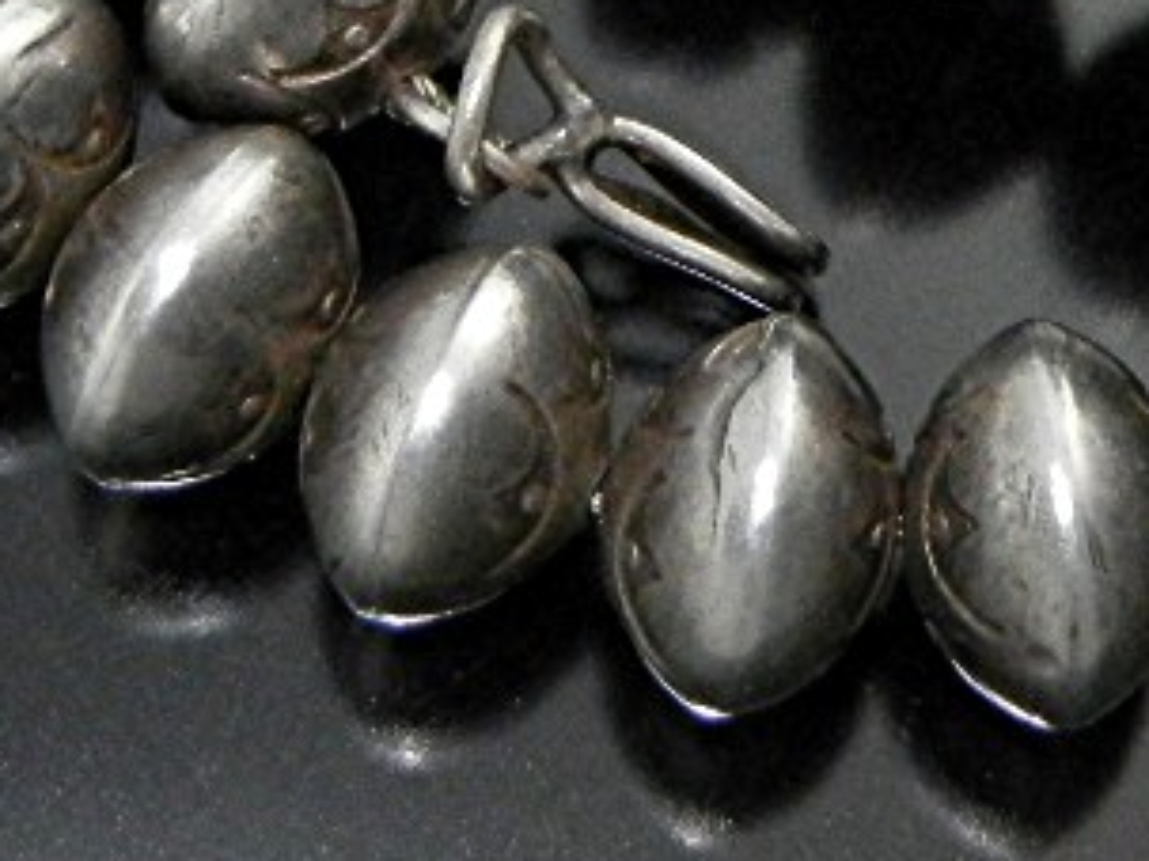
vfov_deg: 9.5
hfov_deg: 13.0
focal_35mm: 152
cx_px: 830
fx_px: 5043
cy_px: -467
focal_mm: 8.1
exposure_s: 1/30
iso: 800
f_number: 7.6
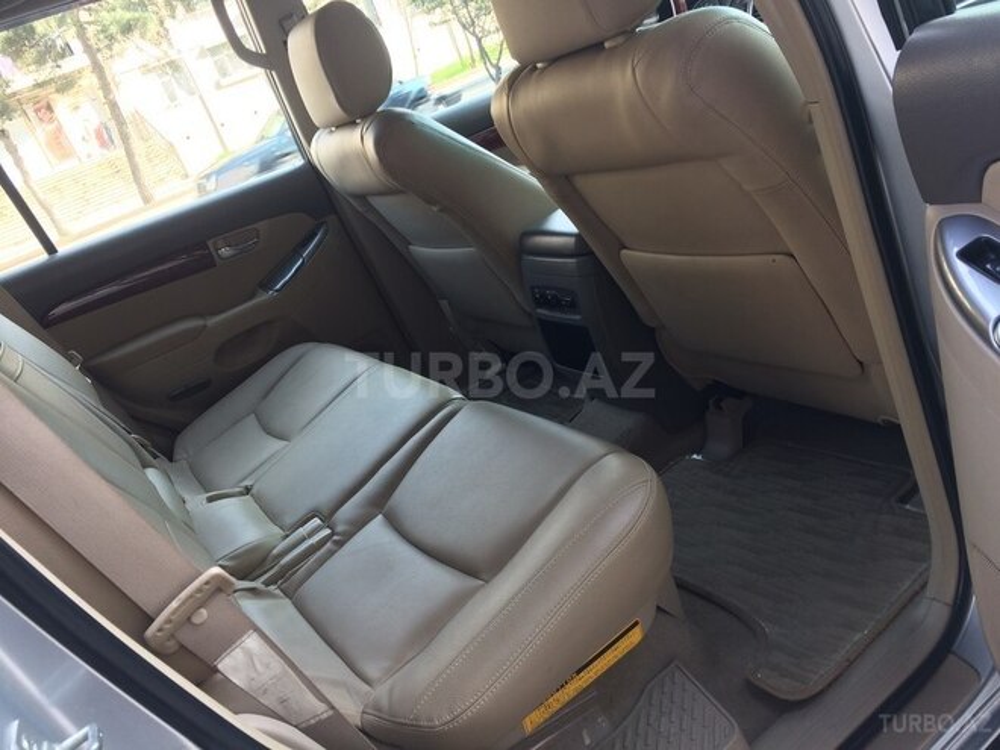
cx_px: 500
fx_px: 838
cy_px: 375
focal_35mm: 29
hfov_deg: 61.7
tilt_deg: -22.2
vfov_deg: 48.2
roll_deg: +21.6
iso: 40
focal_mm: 4.15
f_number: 2.2
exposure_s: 1/50
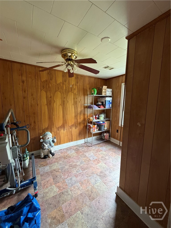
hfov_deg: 85.7
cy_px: 114
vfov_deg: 102.1
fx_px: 92
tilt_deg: -7.4
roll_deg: -1.1
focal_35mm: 14
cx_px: 86
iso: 320
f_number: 2.2
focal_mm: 2.22
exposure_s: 1/74
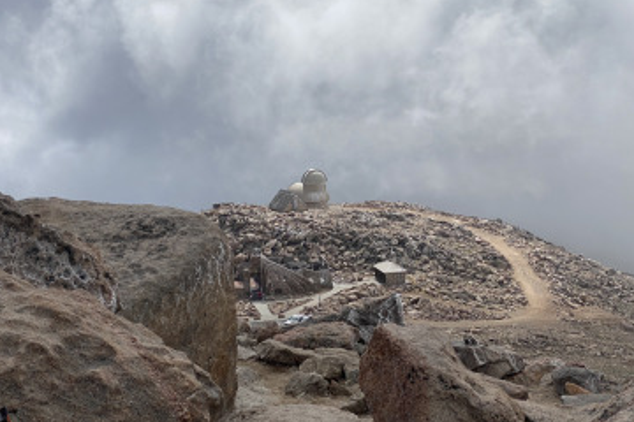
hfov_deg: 36.2
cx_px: 315
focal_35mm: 55
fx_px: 969
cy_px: 188
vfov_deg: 24.6
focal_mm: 6
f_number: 2
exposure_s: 1/5319
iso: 25
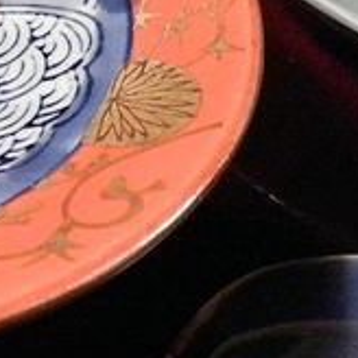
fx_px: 901
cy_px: 49
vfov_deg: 22.0
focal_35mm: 77
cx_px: -279
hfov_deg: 18.0
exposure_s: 1/5
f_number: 3.4
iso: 1600
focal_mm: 4
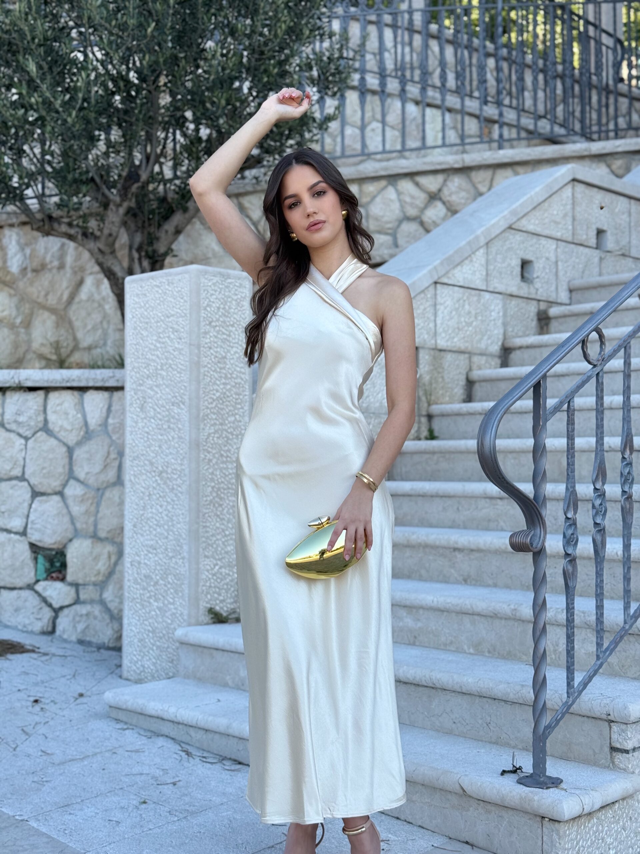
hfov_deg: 30.3
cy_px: 427
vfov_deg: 39.7
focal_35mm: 48
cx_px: 320
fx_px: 1183
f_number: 1.78
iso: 80
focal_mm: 6.76
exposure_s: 1/987
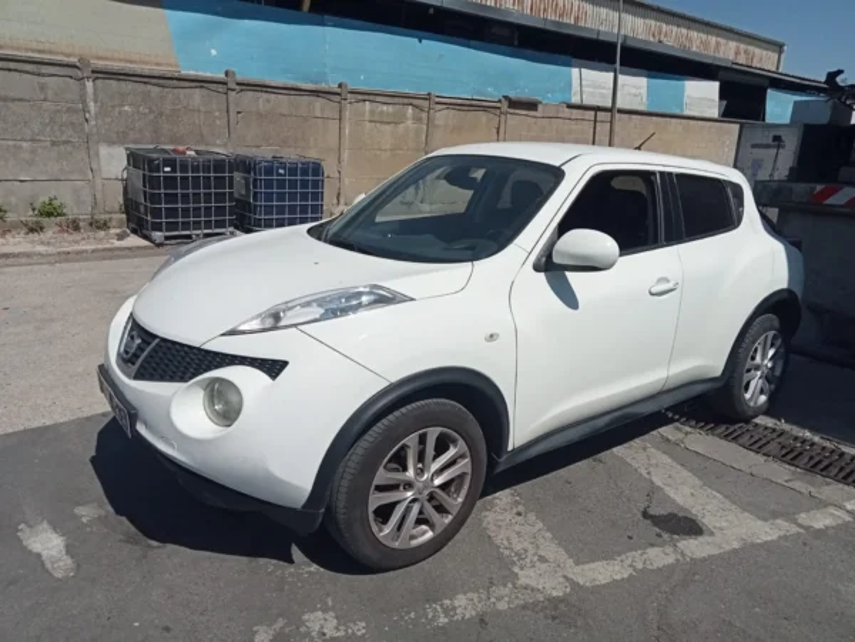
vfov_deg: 49.7
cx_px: 428
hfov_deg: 63.4
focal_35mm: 28
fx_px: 692
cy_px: 321
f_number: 2.2
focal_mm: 3.46
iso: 102
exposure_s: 1/3067
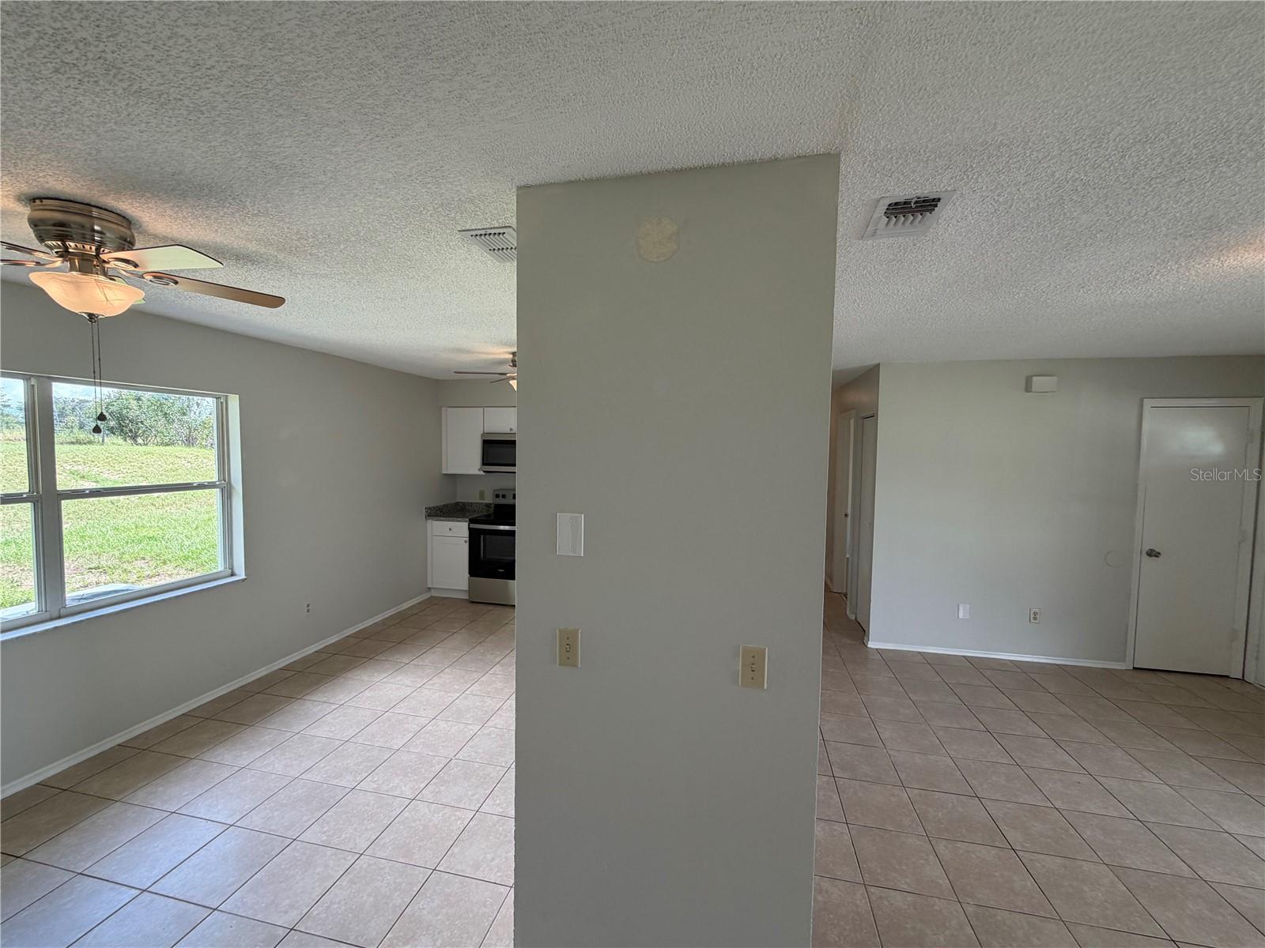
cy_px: 474
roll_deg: -0.8
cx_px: 632
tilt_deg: -2.5
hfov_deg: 102.1
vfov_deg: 85.7
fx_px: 512
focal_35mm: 14
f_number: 2.2
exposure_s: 1/121
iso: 64
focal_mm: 2.22
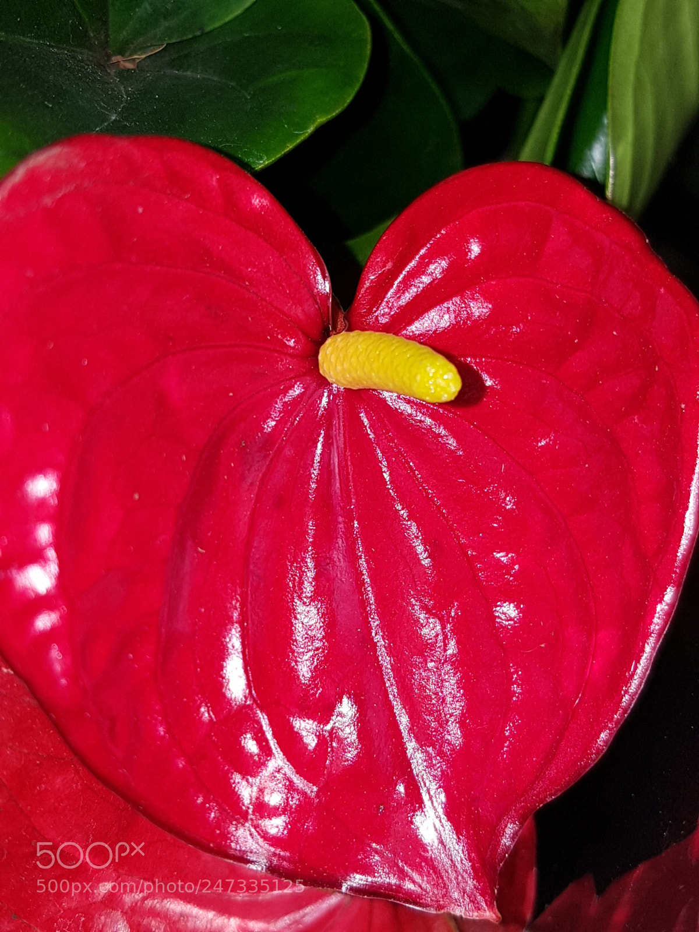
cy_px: 466
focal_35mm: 26
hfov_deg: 53.1
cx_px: 350
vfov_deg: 67.3
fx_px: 700
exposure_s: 1/221
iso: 50
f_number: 1.7
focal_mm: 4.2
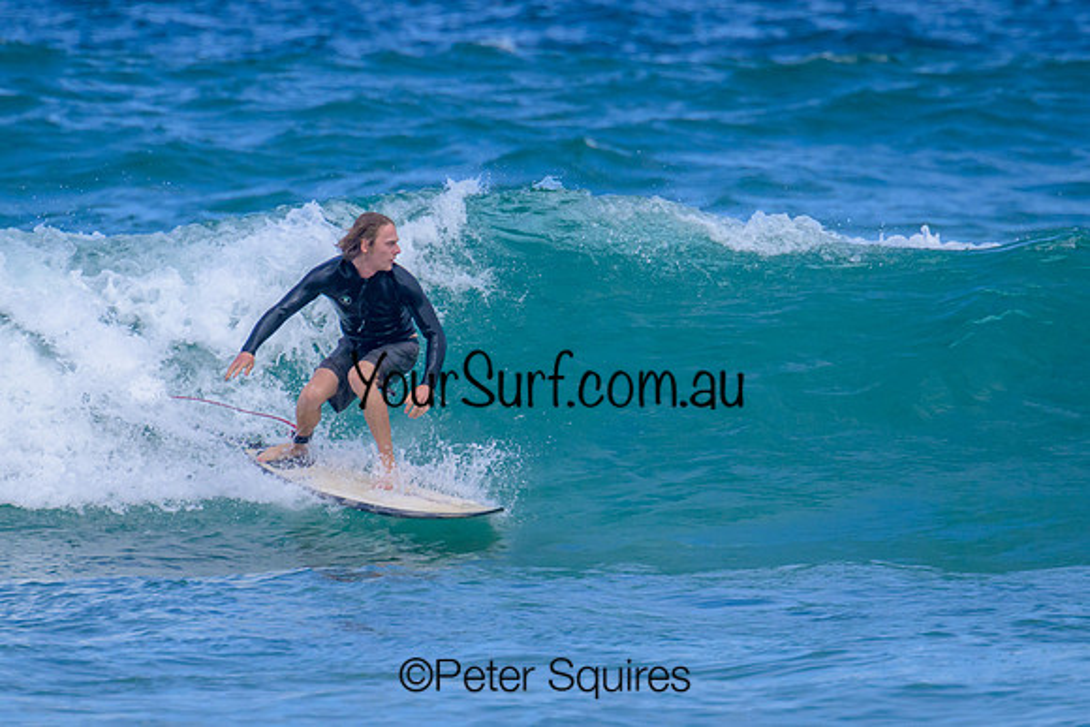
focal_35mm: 1088
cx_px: 609
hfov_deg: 1.9
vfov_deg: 1.3
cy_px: 387
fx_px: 32949
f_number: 11
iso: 1250
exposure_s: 1/2000
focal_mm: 800
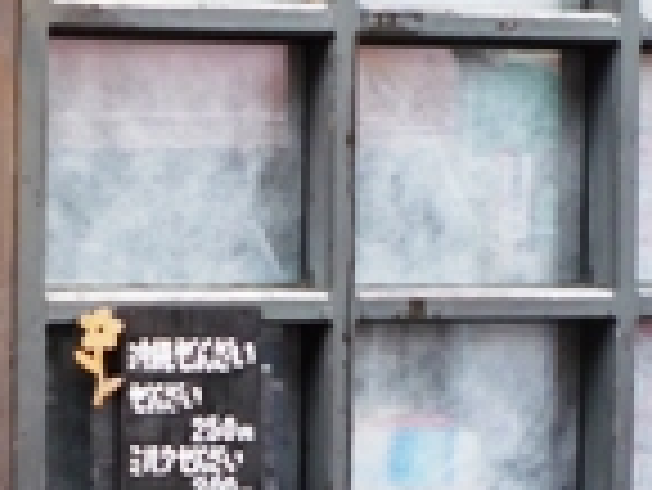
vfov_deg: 19.2
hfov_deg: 21.4
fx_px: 1452
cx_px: -319
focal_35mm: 77
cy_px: 229
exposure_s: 1/50
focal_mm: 4.4
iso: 100
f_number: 2.8
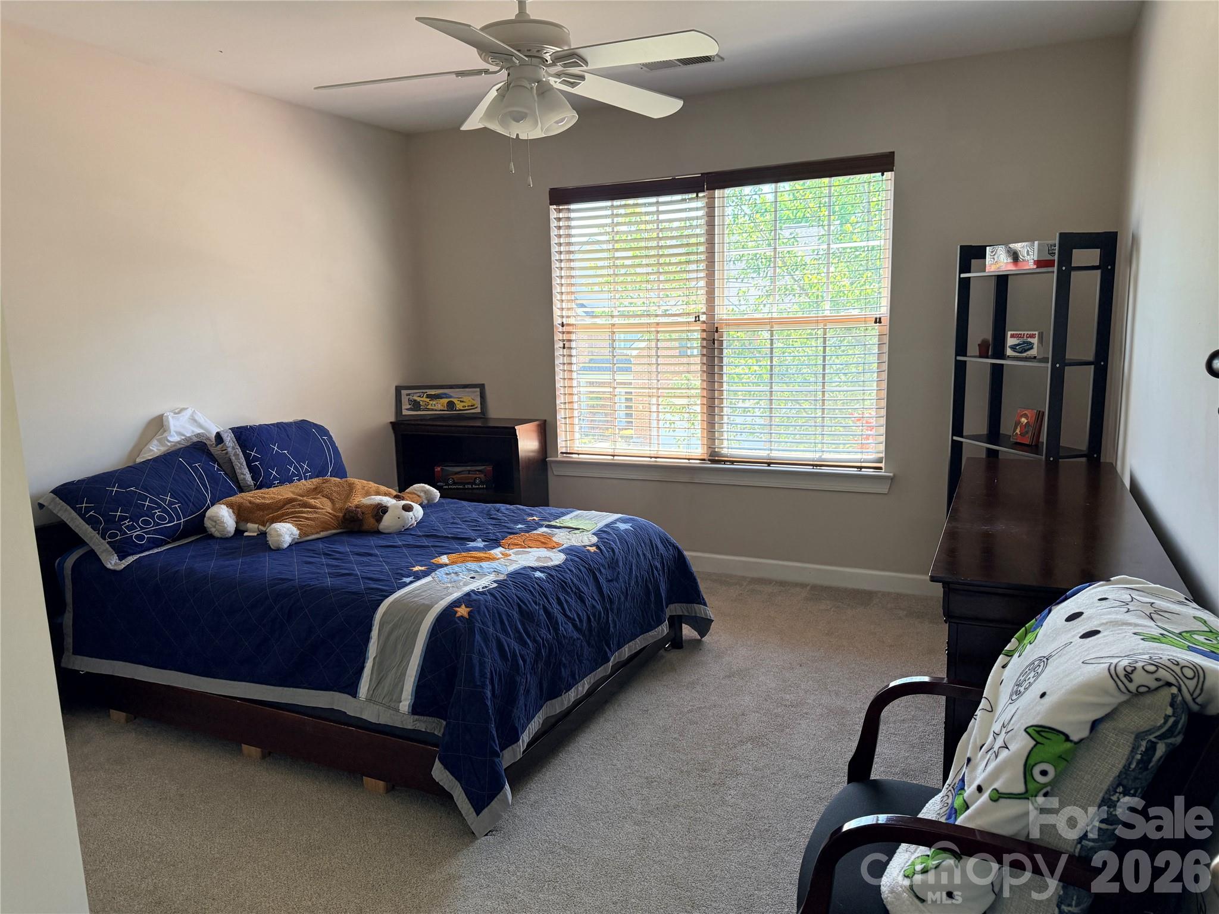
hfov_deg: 71.6
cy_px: 457
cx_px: 610
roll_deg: +1.6
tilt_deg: -9.4
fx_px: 845
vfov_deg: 56.8
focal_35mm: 24
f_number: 1.78
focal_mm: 6.76
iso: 200
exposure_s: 1/141
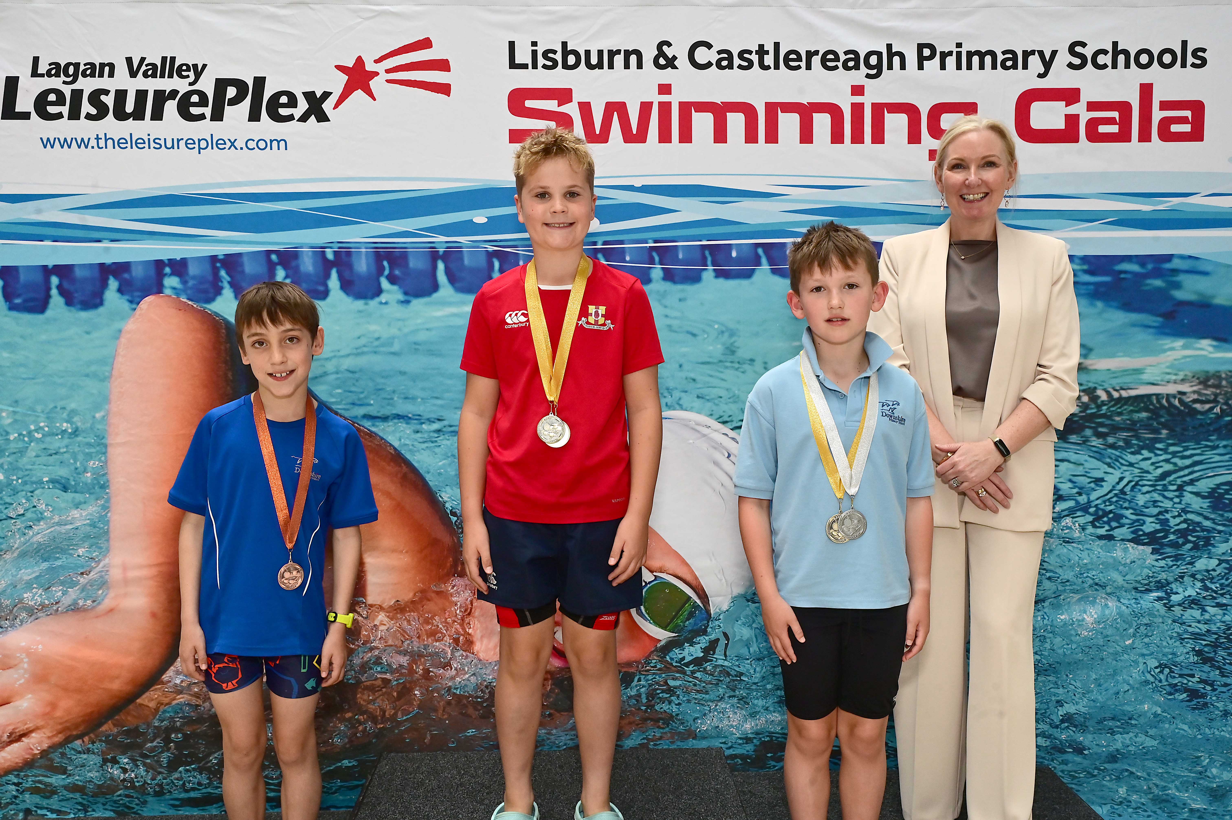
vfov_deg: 41.1
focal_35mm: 32
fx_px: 1094
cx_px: 616
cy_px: 410
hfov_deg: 58.7
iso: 1600
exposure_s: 1/160
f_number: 11
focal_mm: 32
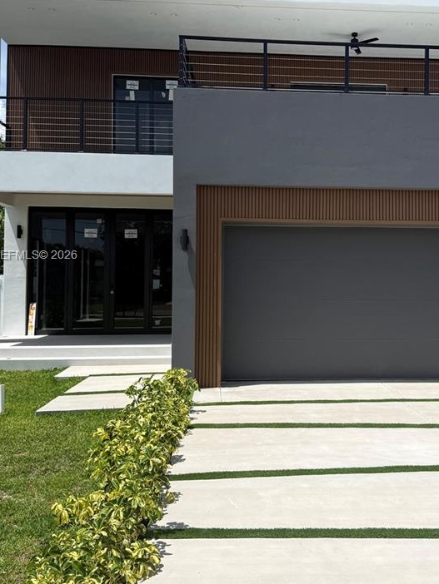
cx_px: 298
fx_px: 693
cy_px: 256
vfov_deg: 45.7
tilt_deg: +2.0
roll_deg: -0.3
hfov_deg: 34.8
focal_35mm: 41
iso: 80
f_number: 1.78
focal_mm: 6.76
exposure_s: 1/4975
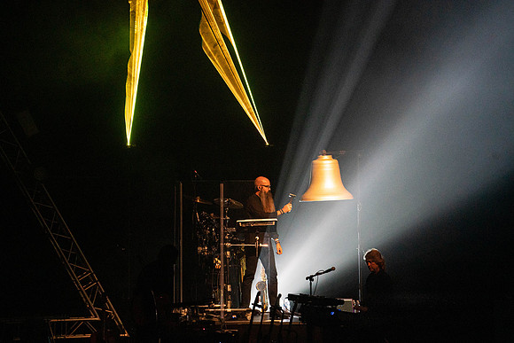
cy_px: 172
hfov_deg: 10.3
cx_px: 257
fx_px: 2856
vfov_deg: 6.9
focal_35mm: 200
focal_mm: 200
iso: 6400
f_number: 5.6
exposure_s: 1/250
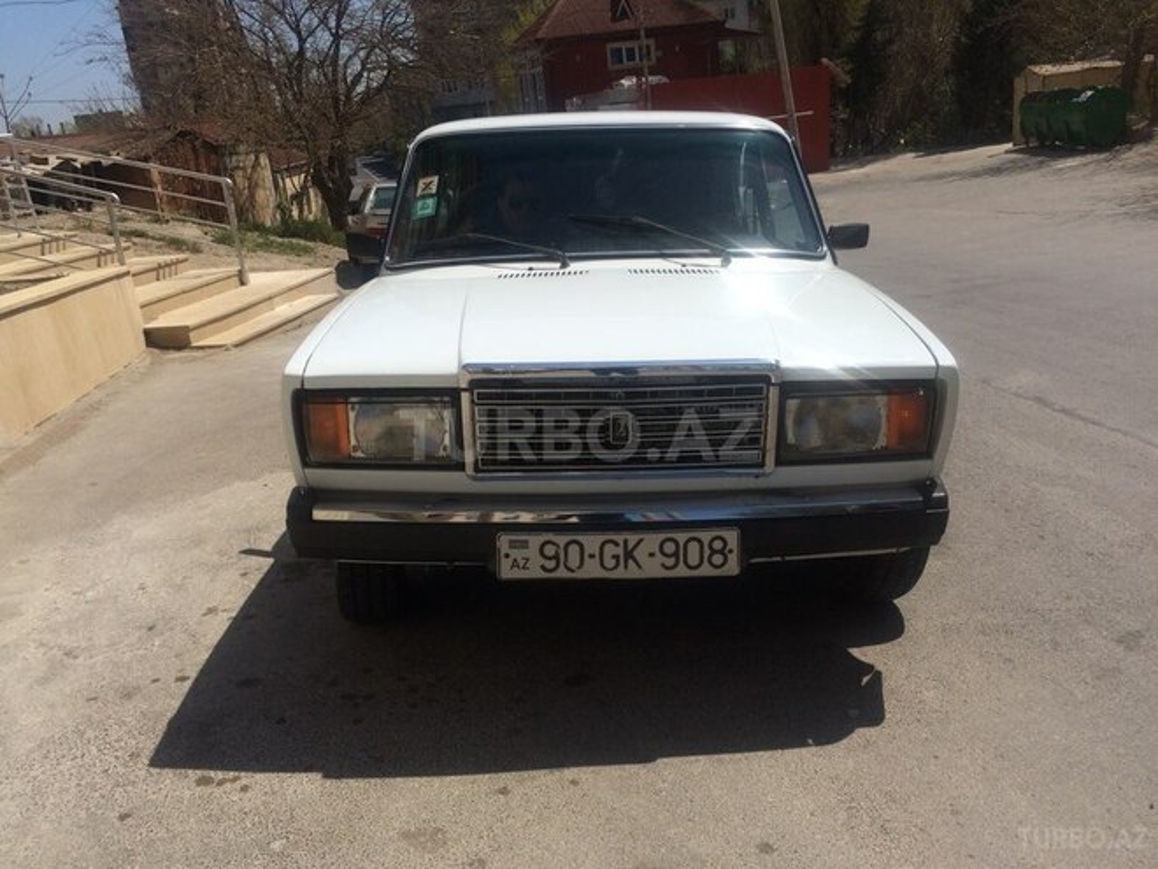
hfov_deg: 61.7
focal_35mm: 29
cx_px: 579
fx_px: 970
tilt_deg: -19.8
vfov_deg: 48.2
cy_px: 434
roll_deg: +5.3
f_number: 2.2
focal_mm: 4.15
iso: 32
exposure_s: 1/4566
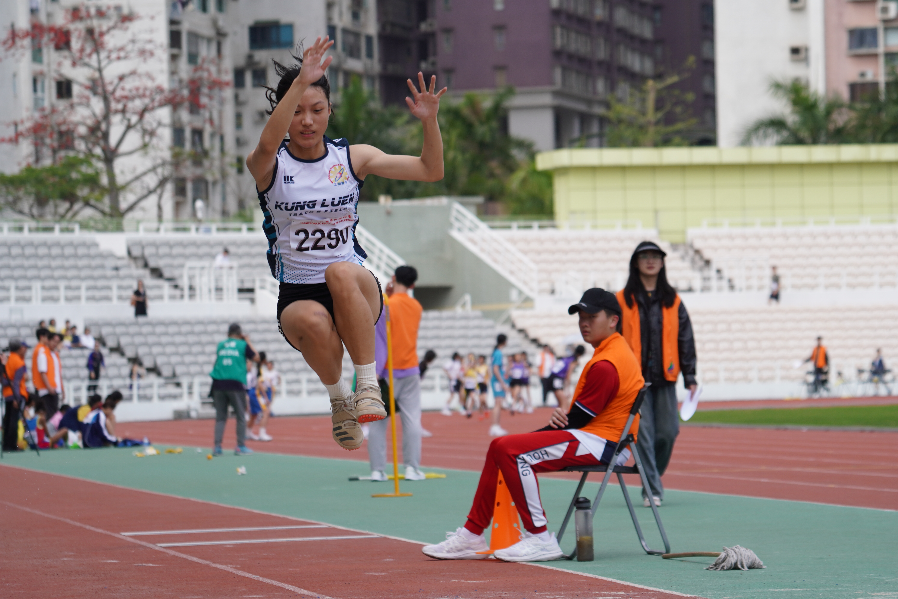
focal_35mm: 171
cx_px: 449
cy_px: 300
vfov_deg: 8.0
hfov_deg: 12.0
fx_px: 4265
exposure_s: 1/400
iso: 160
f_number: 5.6
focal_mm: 114
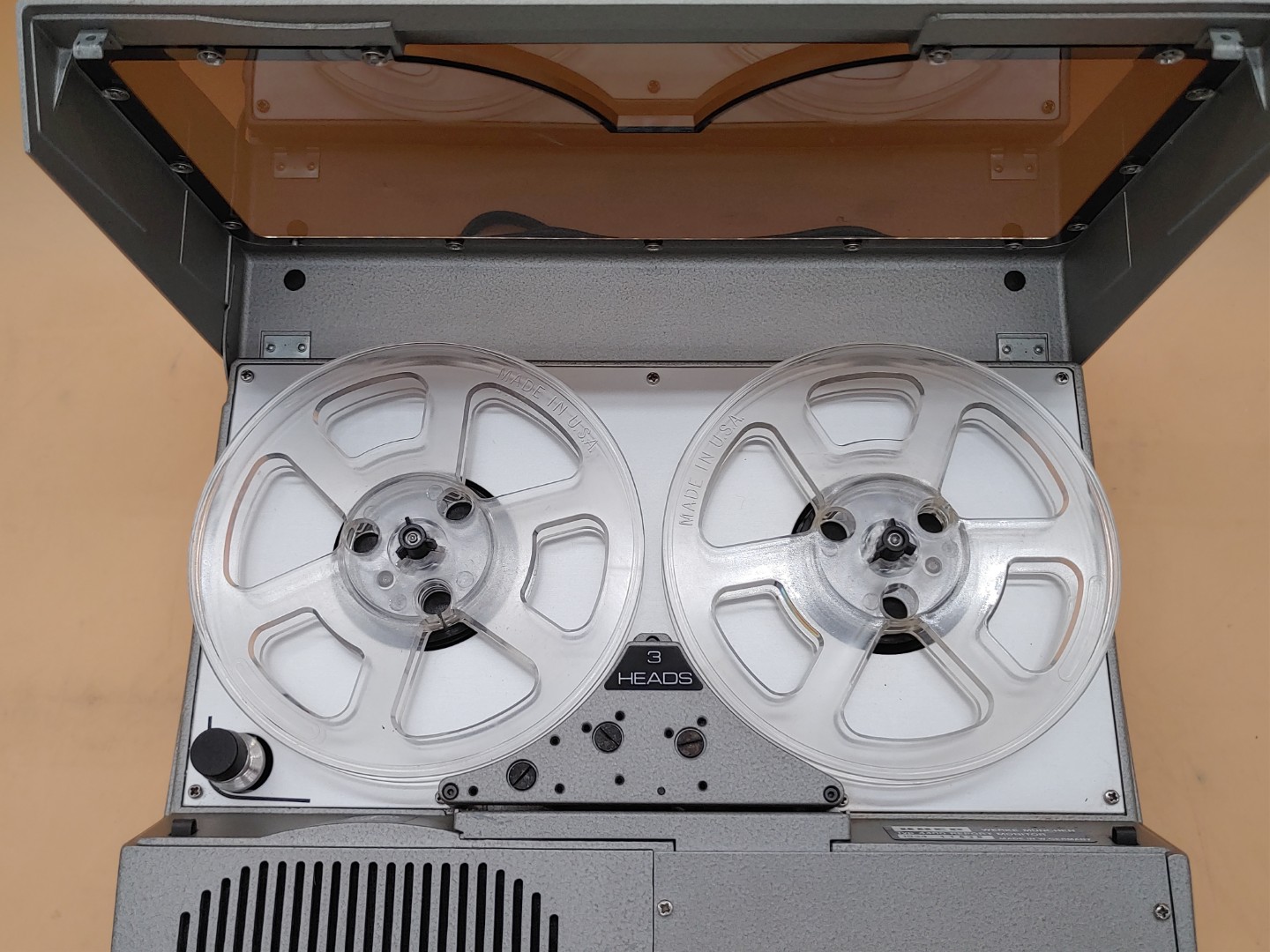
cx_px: 635
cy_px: 476
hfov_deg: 55.4
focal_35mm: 33
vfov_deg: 42.9
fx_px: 1211
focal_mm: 4.36
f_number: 1.8
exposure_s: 1/124
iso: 50
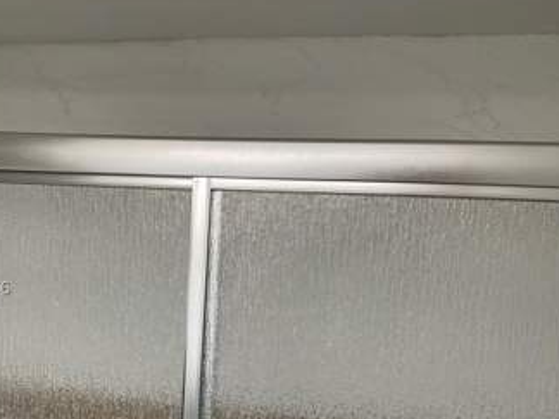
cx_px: 169
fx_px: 694
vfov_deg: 33.2
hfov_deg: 43.0
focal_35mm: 43
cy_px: 288
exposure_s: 1/90
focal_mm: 3
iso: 64
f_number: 1.8
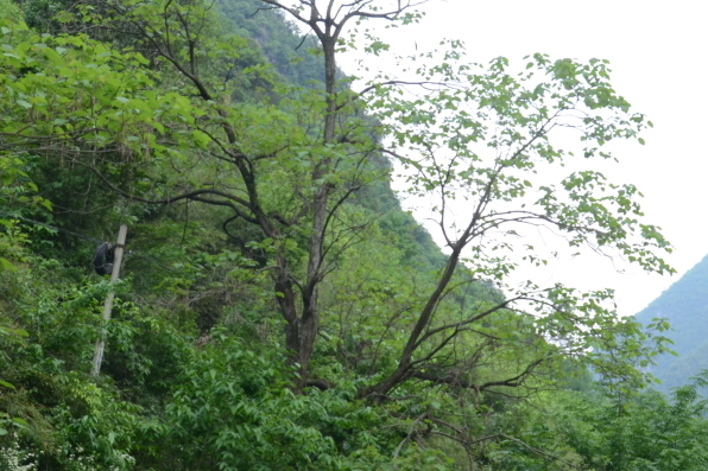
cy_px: 196
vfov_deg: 18.9
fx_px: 1416
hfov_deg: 28.1
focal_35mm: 72
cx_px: 350
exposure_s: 1/80
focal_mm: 28
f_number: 7.1
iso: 800
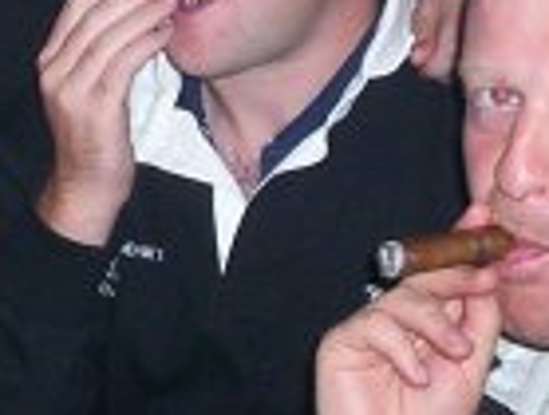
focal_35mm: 109
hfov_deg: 18.0
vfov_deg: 13.6
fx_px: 1733
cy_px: 289
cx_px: 241
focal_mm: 4.99
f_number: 4.5
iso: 140
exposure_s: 1/60
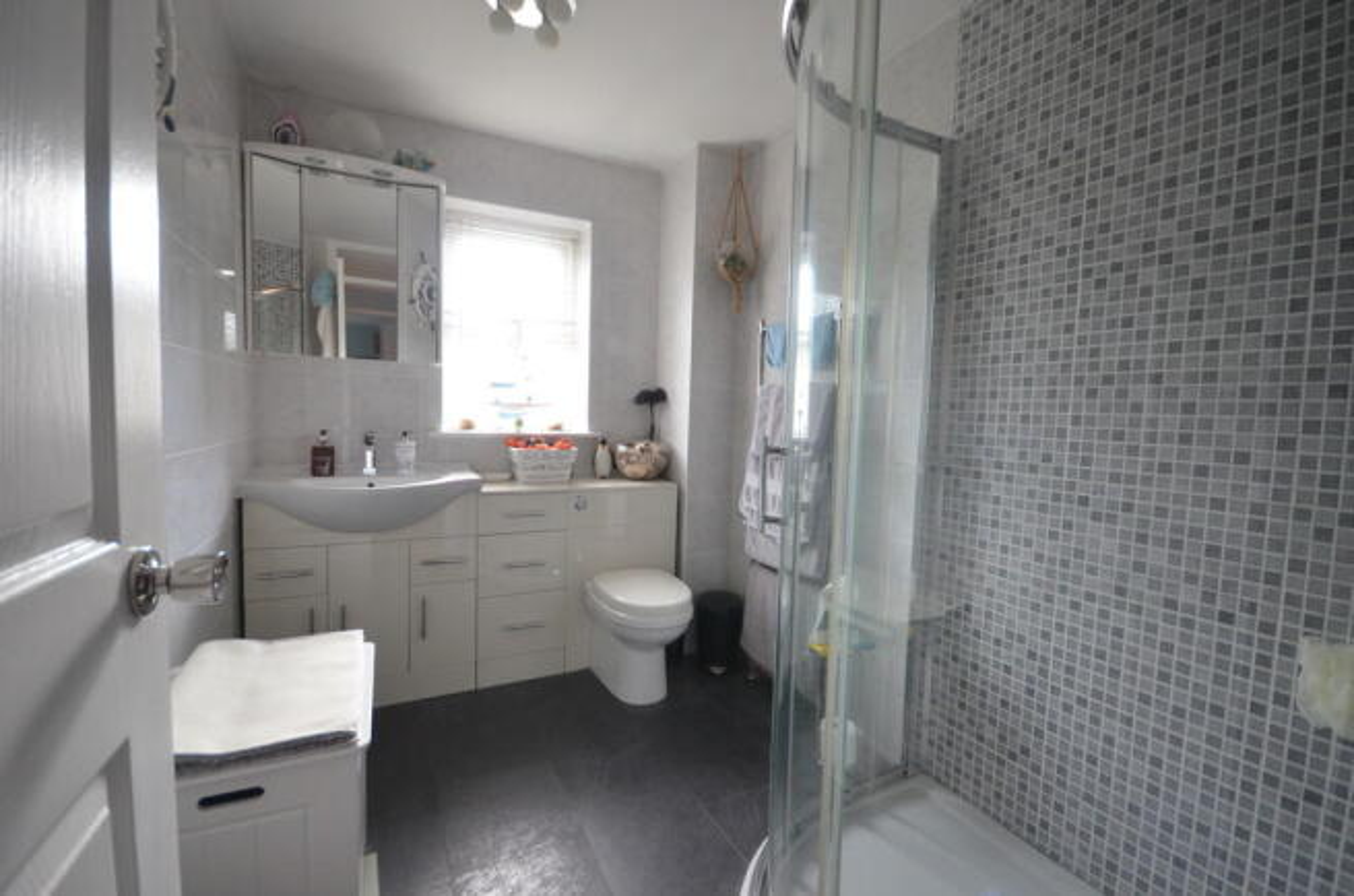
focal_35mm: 15
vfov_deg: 77.0
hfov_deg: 100.5
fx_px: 563
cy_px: 448
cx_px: 677
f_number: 4
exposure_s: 1/30
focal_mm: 10
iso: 900
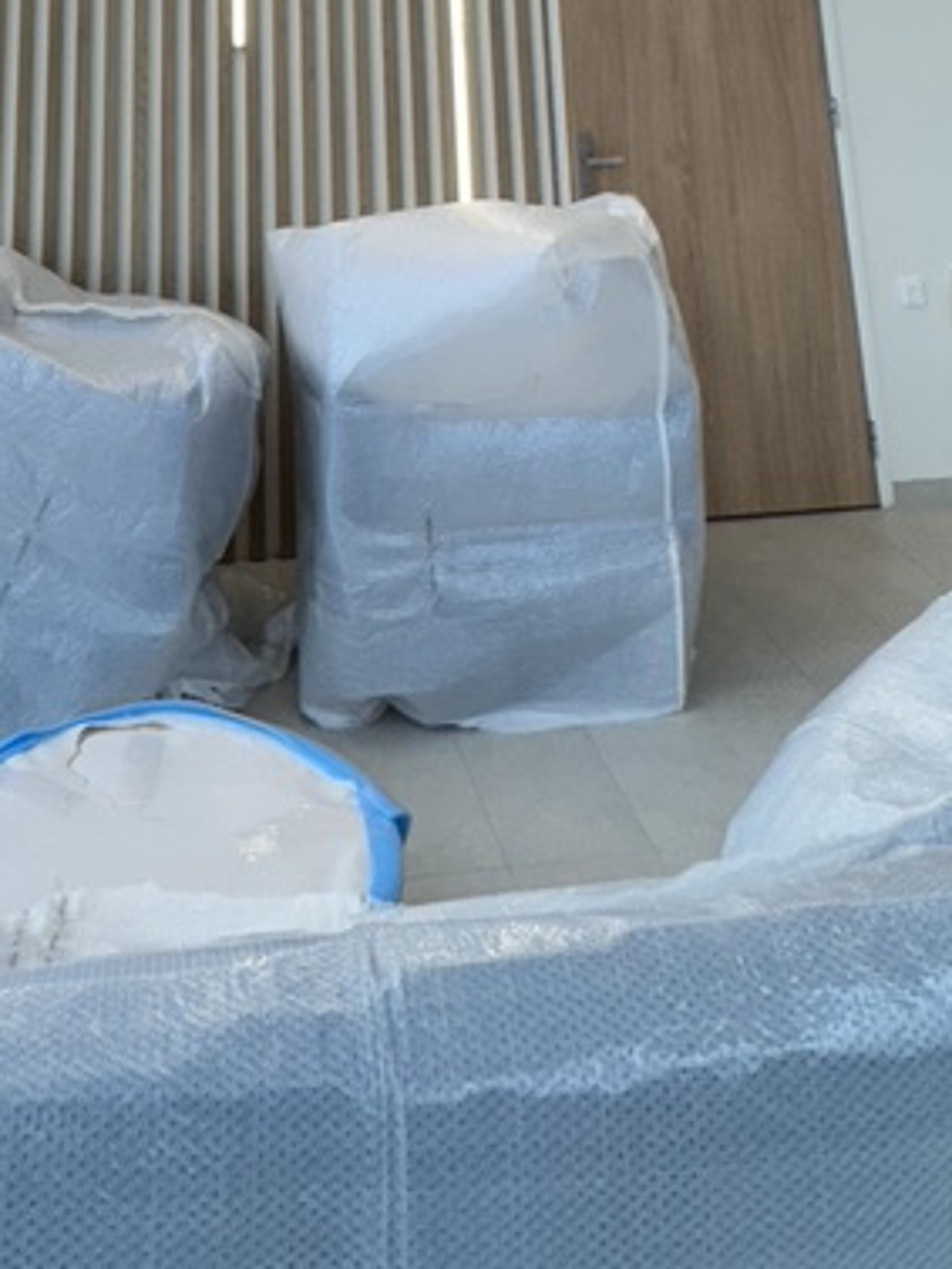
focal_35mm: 38
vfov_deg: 33.2
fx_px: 1393
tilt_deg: +17.2
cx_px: 309
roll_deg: +0.3
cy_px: -444
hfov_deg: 37.3
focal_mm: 2.22
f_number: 2.2
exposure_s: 1/112
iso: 40
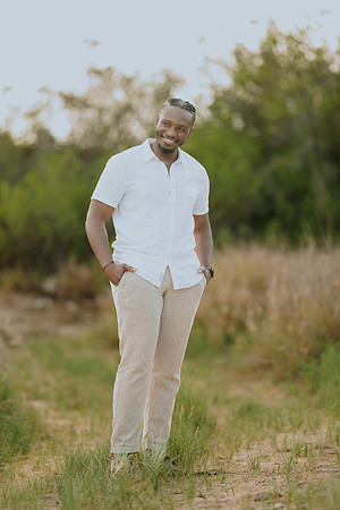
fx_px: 1912
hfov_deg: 10.2
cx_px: 170
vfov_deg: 15.2
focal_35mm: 135
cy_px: 255
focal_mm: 135
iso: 50
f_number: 1.8
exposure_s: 1/320
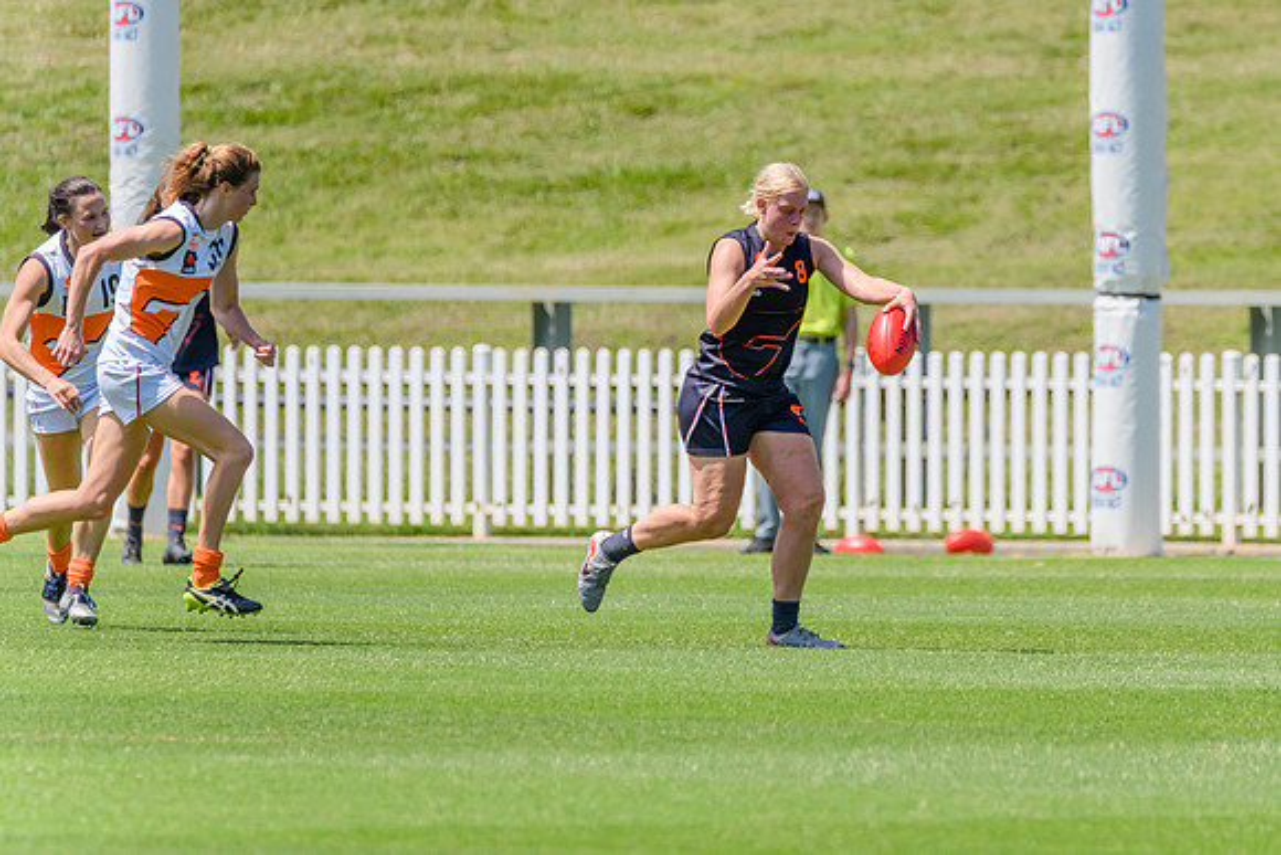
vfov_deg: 2.1
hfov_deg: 3.1
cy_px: 355
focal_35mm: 664
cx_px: 758
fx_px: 23628
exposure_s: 1/1600
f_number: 10
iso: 800
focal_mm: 550
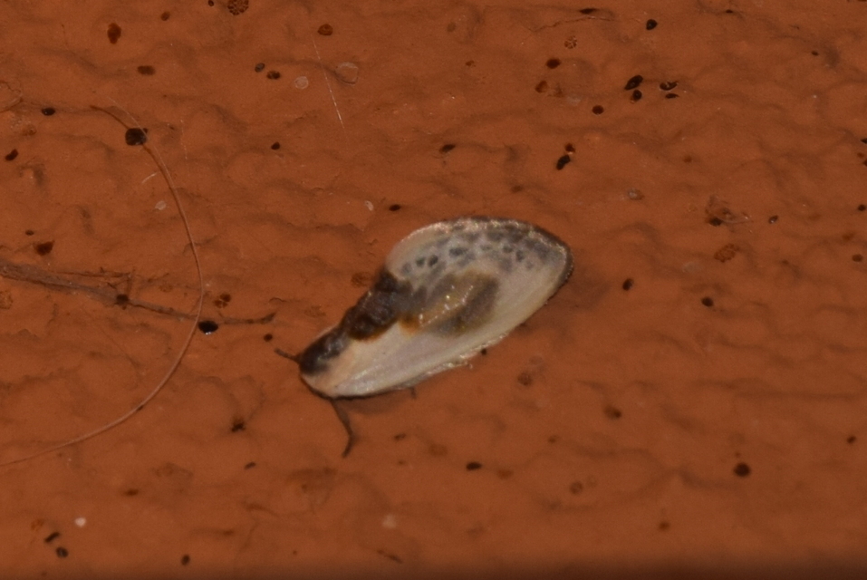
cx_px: 434
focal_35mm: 210
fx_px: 5062
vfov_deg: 6.6
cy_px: 290
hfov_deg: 9.8
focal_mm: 140
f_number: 16
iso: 100
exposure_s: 1/200
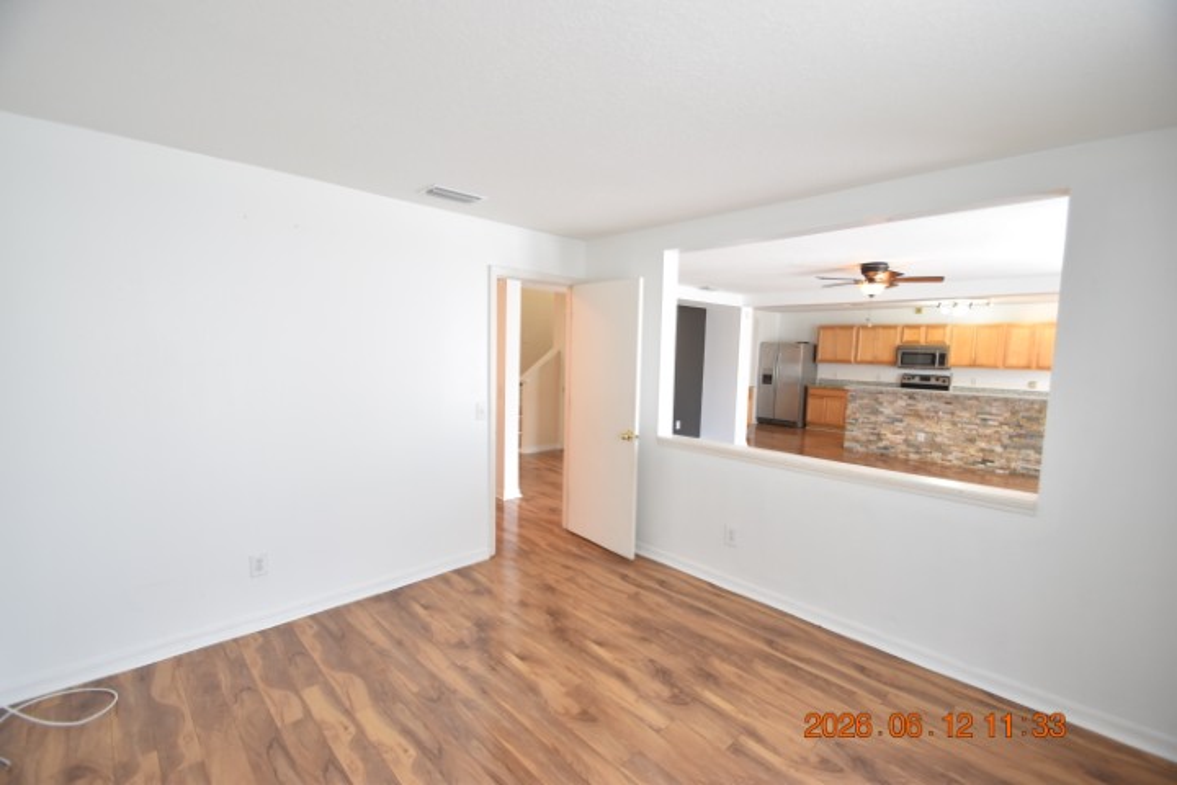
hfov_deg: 100.4
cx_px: 588
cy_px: 392
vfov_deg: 77.3
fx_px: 490
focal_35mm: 15
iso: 800
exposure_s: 1/45
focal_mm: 10
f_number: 3.5
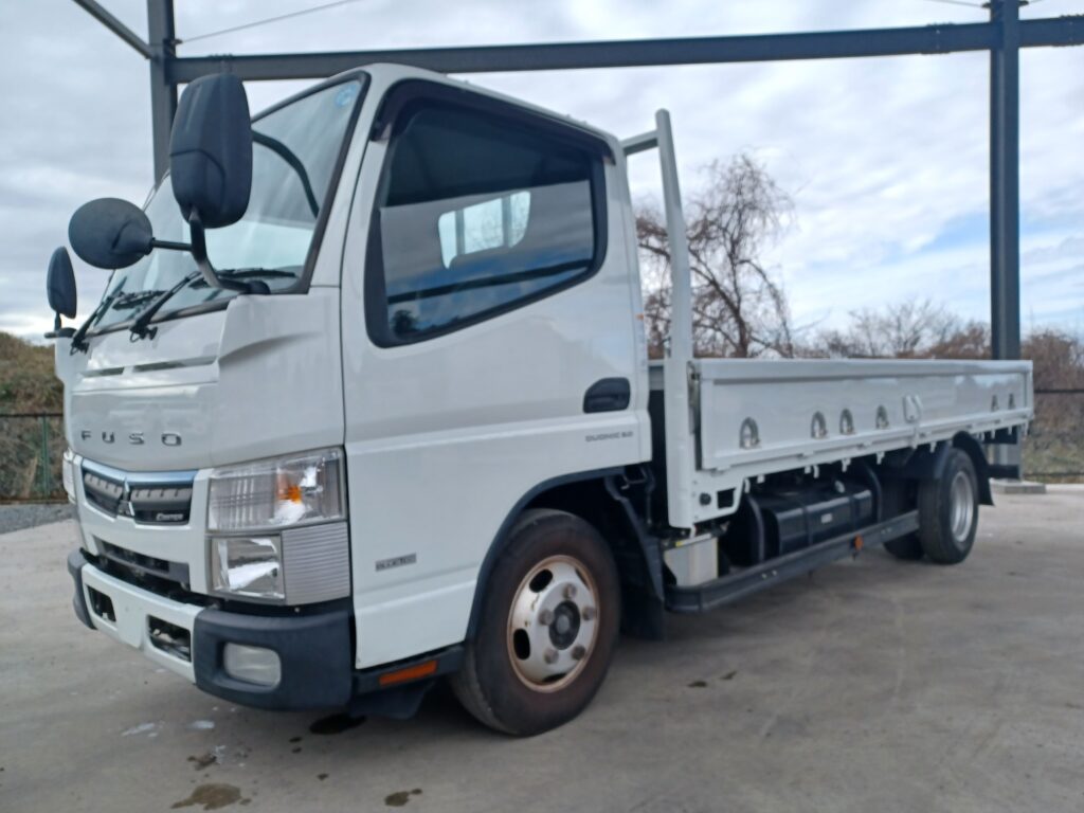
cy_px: 406
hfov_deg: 69.4
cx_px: 542
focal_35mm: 25
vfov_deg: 54.9
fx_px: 783
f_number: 1.8
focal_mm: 4.6
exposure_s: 1/302
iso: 32
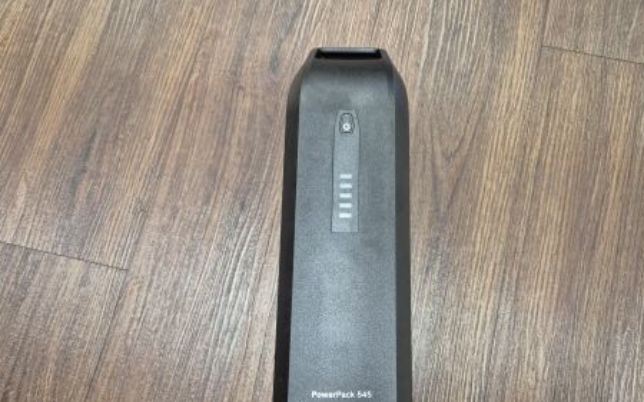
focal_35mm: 26
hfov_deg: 70.4
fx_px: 456
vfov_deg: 47.1
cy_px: 256
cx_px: 341
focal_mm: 5.4
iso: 500
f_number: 1.8
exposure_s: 1/100
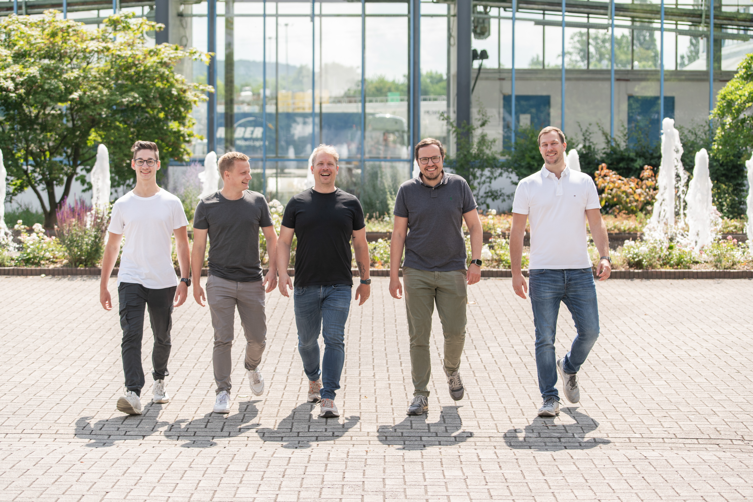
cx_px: 376
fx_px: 1945
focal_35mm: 93
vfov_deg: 14.7
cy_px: 251
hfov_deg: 21.9
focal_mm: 93
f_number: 4.5
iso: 160
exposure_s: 1/400
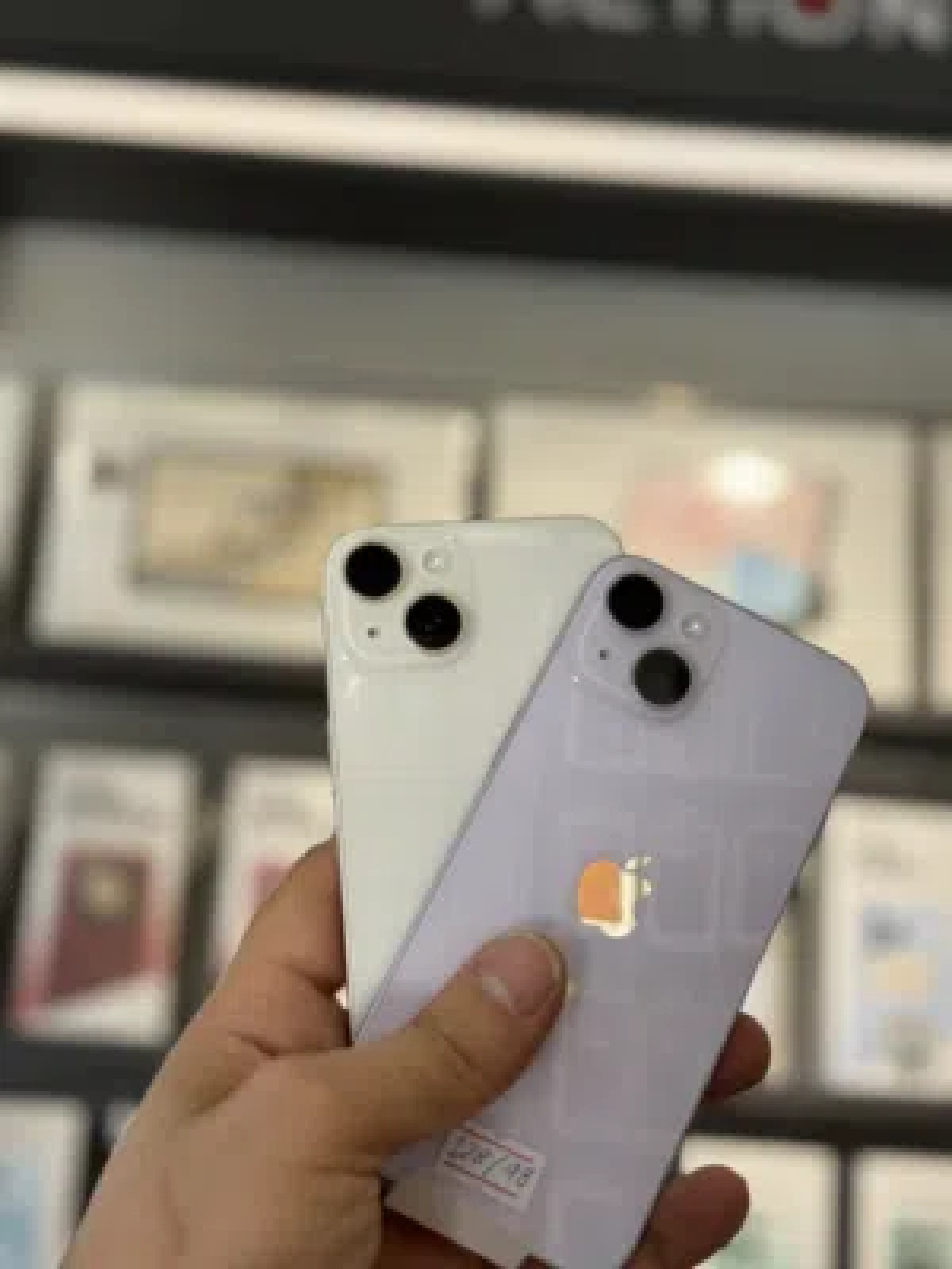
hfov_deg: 30.3
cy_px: 634
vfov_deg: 39.7
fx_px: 1760
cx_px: 476
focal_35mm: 48
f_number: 1.78
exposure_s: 1/980
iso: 64
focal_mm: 6.76
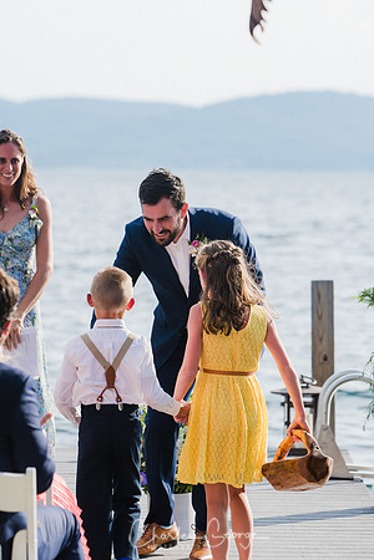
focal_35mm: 195
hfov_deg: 7.0
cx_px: 187
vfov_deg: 10.5
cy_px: 280
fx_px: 3039
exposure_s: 1/1000
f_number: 4
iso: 200
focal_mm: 130
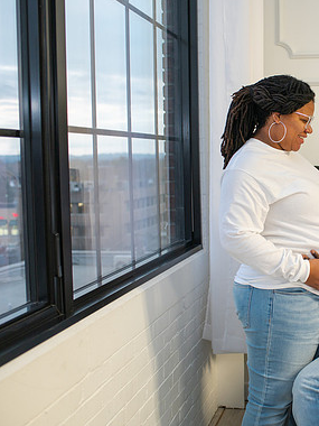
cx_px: 321
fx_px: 664
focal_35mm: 54
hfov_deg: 25.6
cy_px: 208
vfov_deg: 35.5
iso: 800
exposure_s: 1/200
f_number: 3.5
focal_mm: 35
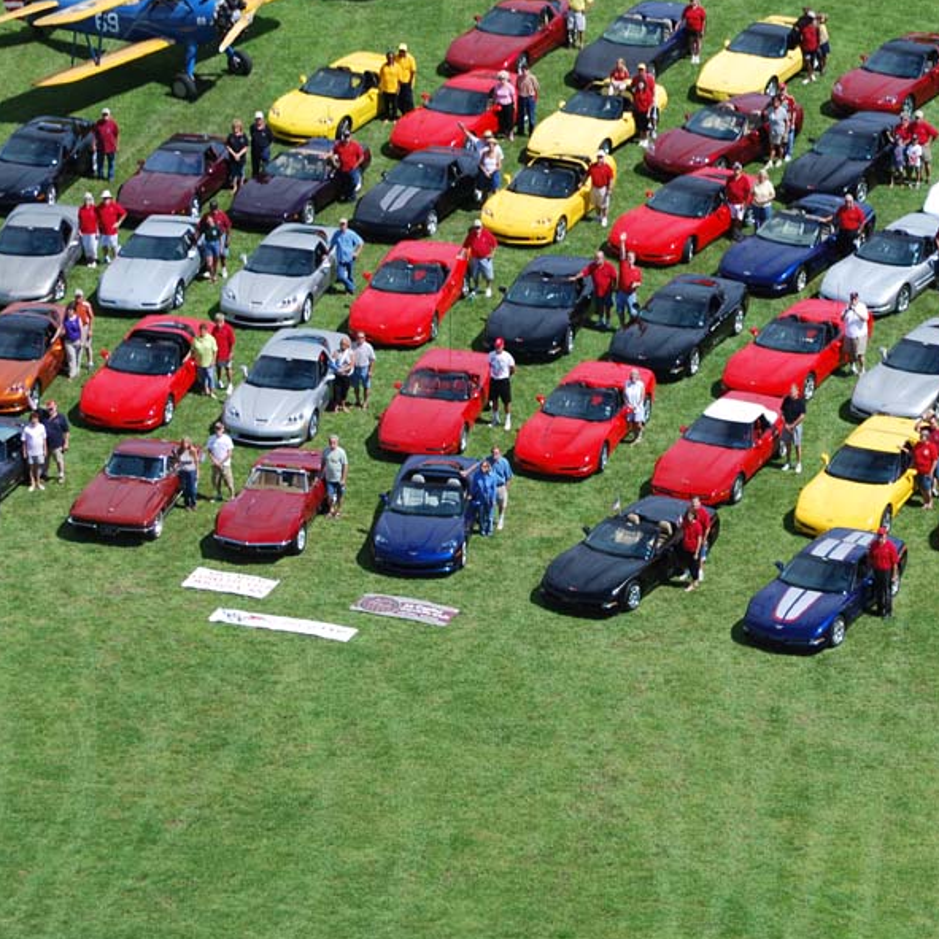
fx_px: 6782
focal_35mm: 221
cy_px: 474
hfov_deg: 7.9
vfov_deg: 7.9
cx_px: 680
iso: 100
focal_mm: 100
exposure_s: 1/500
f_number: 5.6
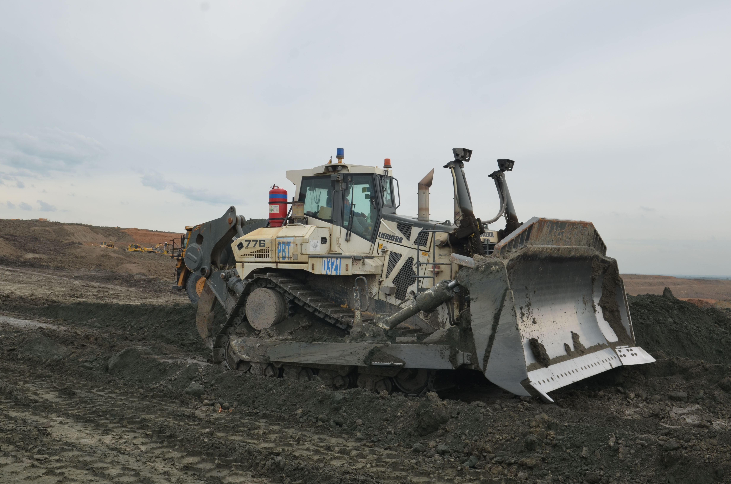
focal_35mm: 36
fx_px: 729
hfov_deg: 53.2
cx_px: 366
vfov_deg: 36.7
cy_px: 242
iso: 160
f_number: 8
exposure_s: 1/250
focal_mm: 24
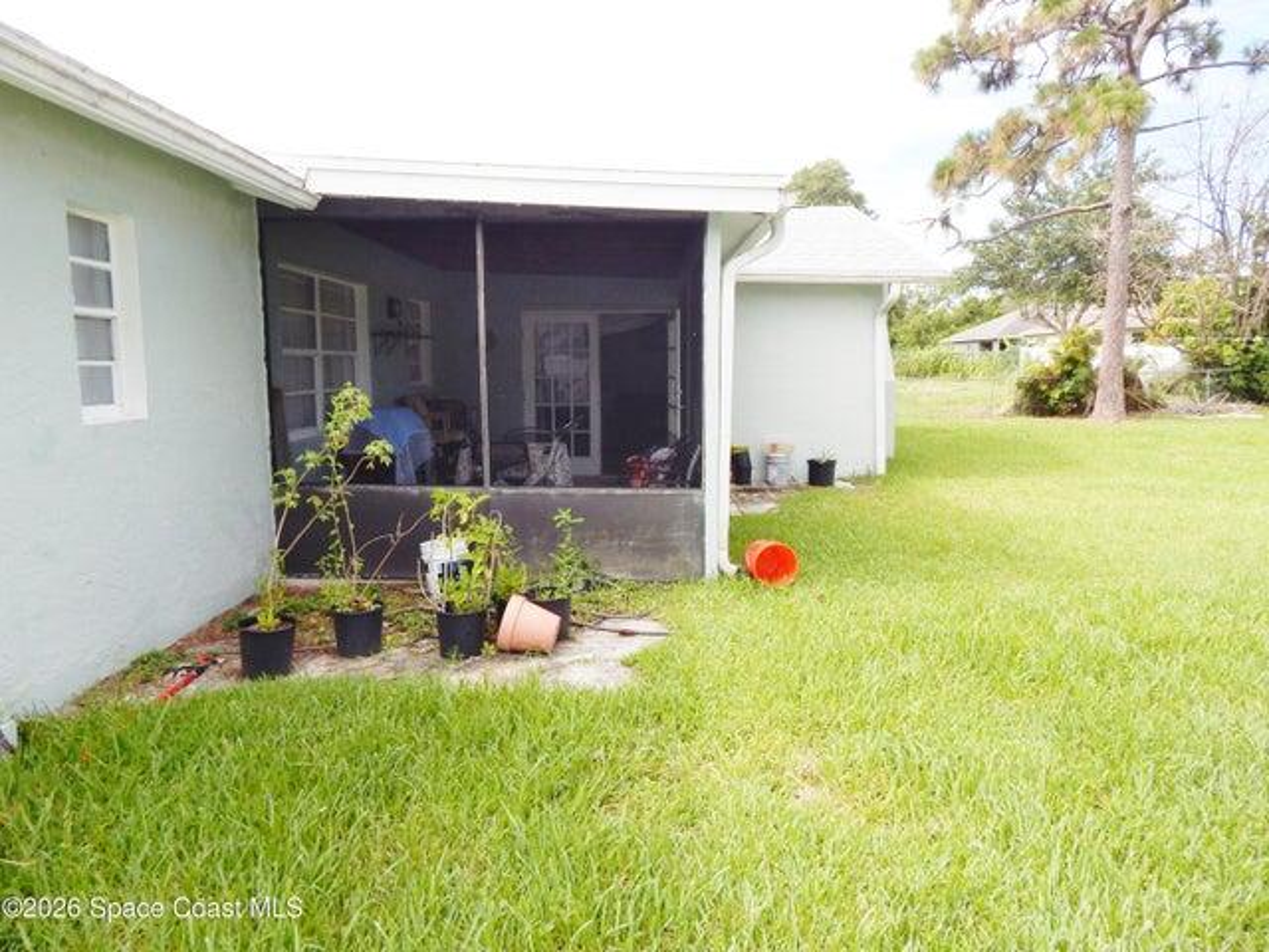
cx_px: 634
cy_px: 476
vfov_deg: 61.1
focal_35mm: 22
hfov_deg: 76.4
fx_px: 807
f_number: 3
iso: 125
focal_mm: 4
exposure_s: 1/800
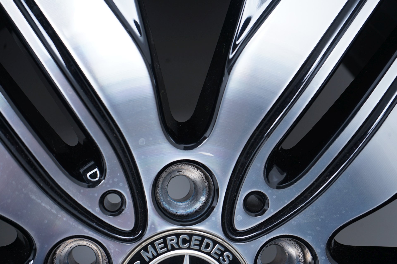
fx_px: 529
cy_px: 132
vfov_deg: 28.0
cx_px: 198
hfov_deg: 41.1
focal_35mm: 48
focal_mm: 48
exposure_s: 1/125
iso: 250
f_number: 7.1
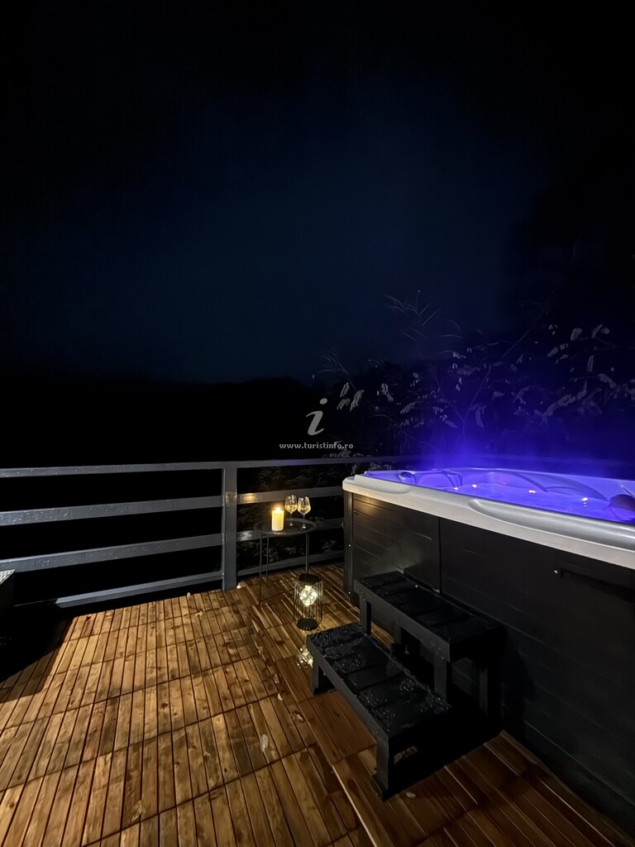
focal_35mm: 14
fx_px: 342
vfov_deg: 102.1
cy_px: 424
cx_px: 318
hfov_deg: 85.7
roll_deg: +0.5
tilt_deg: +2.6
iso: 4000
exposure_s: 1/4
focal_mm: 2.22
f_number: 2.2
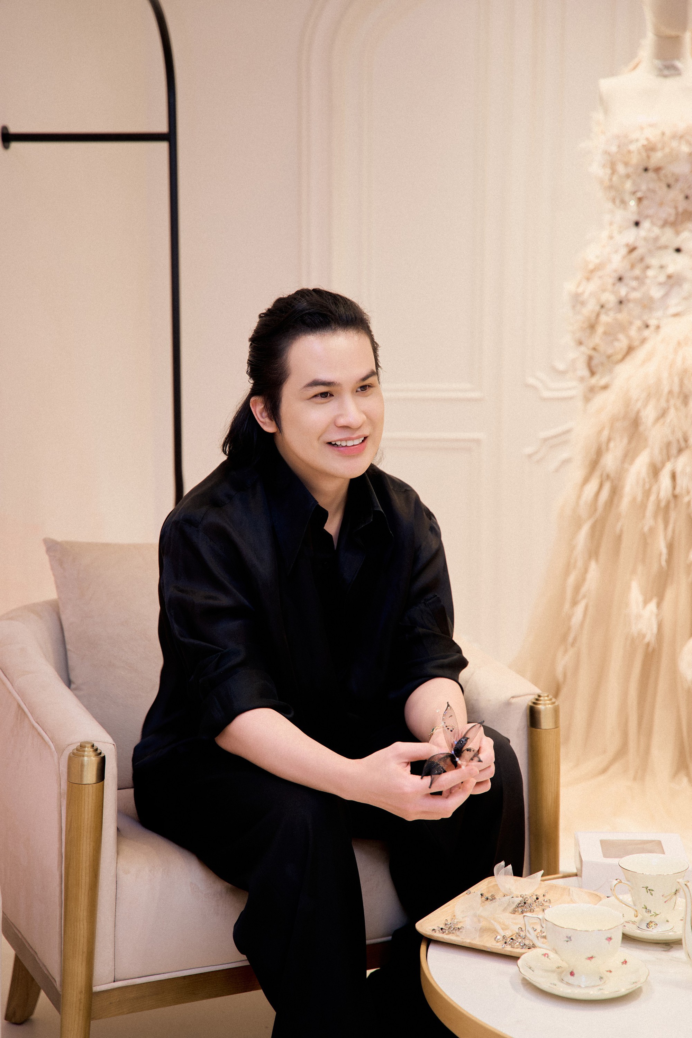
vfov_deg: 34.8
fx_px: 1658
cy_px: 519
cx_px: 346
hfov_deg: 23.6
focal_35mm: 58
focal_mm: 57.5
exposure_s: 1/200
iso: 250
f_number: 3.2
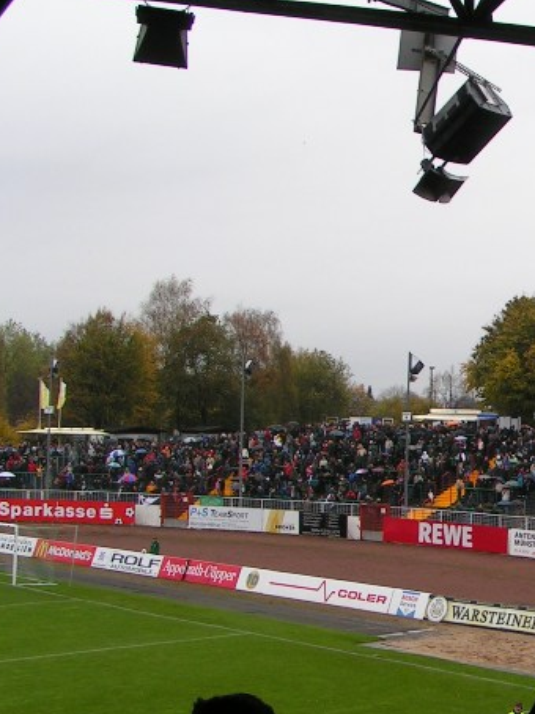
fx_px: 1382
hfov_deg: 20.9
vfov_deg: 28.9
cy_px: 417
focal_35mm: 67
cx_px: 579
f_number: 5.6
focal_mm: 5.8
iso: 50
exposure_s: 1/80
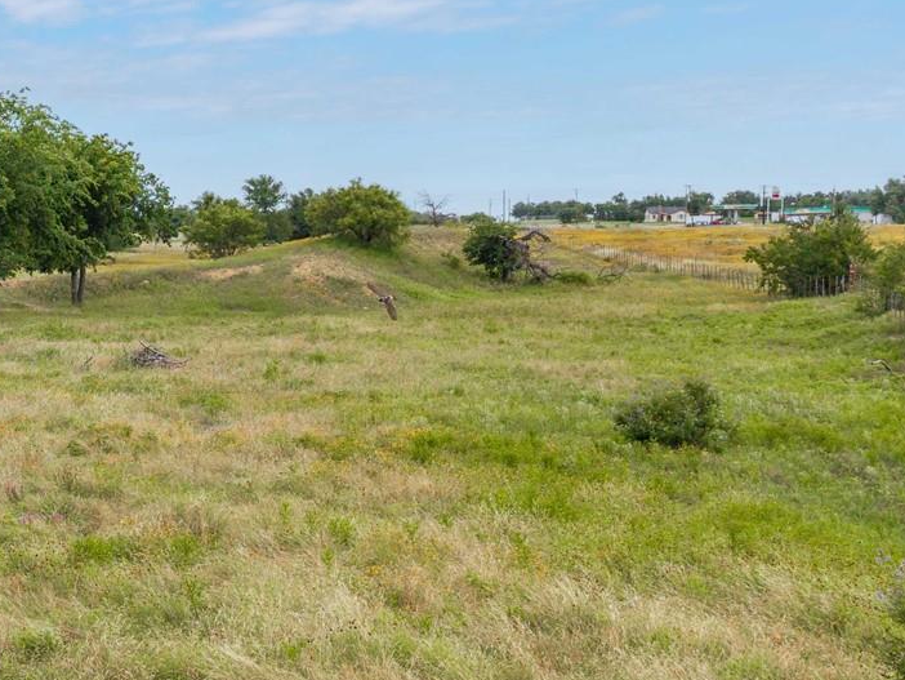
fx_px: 1831
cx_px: -325
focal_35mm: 70
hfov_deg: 23.8
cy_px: 338
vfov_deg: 21.0
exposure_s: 1/4000
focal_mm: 8.67
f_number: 1.8
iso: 170
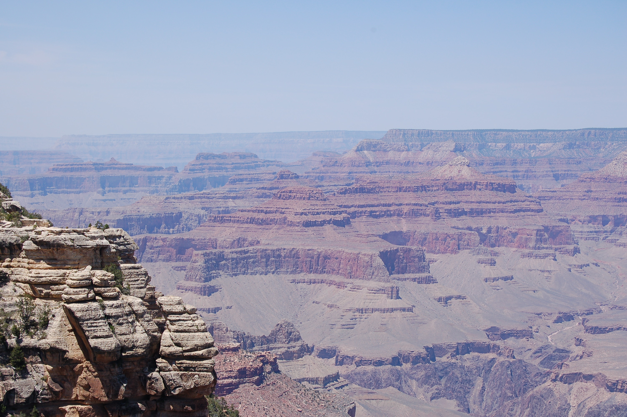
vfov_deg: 16.5
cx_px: 314
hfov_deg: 24.6
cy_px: 208
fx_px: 1436
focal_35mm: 82
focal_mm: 55
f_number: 10
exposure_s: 1/250
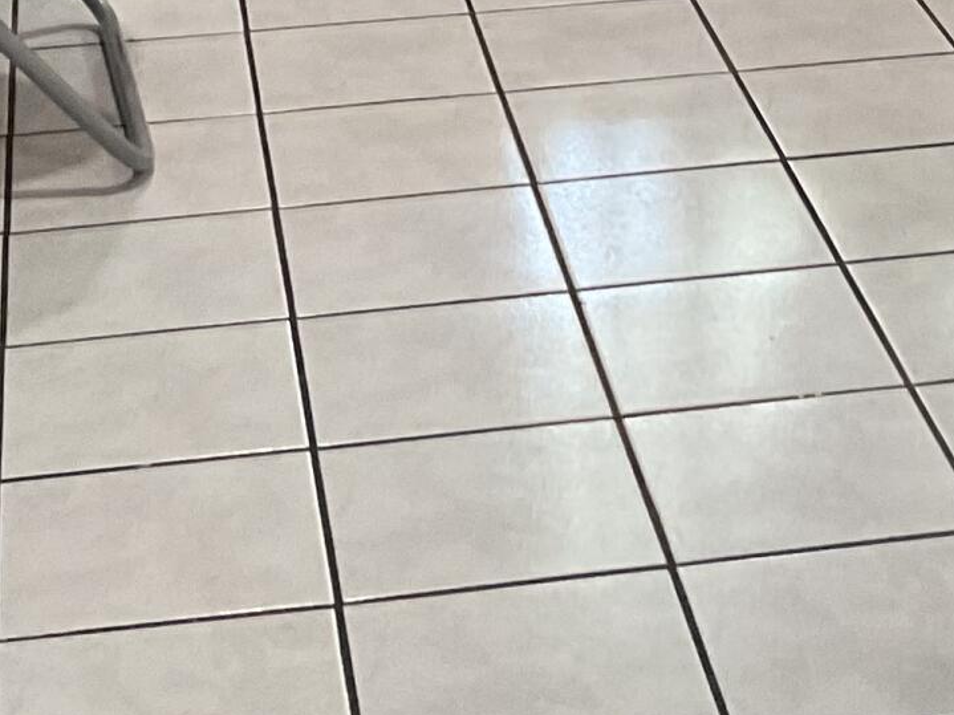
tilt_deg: -5.8
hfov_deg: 16.1
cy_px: -769
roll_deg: -0.4
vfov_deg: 11.0
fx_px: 3334
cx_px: 799
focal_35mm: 121
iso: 100
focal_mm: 3
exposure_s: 1/60
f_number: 1.8
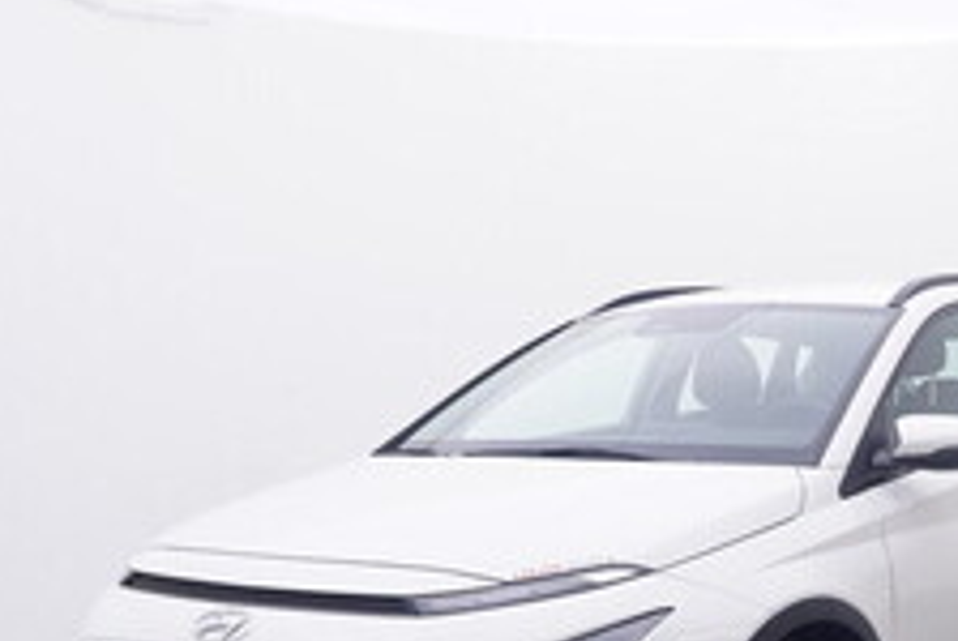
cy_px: 545
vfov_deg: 24.1
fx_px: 1472
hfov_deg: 34.6
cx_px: 802
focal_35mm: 55
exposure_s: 1/80
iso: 200
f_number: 5
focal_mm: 15
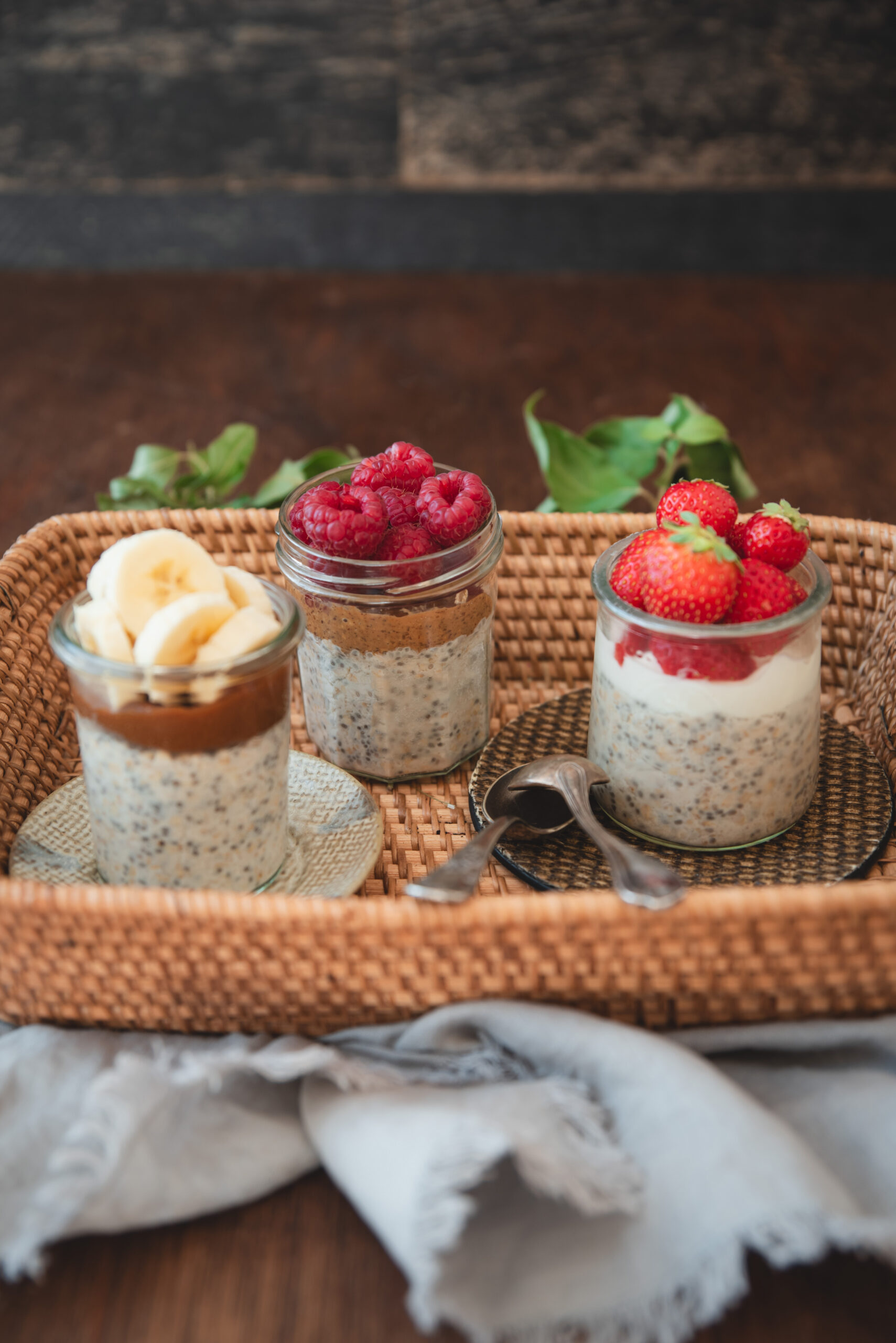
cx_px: 448
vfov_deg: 39.6
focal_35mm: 50
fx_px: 1865
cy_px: 672
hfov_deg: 27.0
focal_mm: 50
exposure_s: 1/30
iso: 200
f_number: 3.2
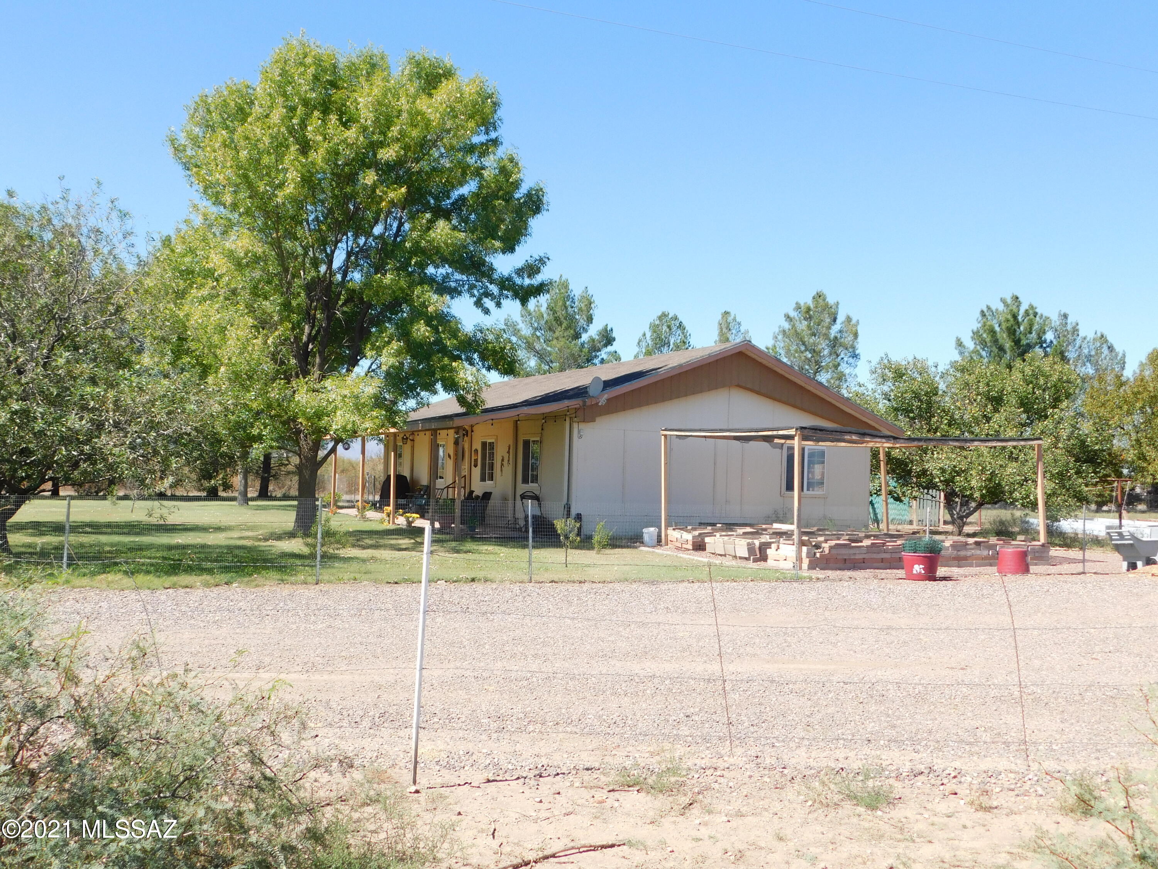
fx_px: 1204
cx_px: 579
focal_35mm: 36
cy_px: 434
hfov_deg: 51.4
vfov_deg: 39.7
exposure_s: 1/640
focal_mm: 6.3
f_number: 3.5
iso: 125
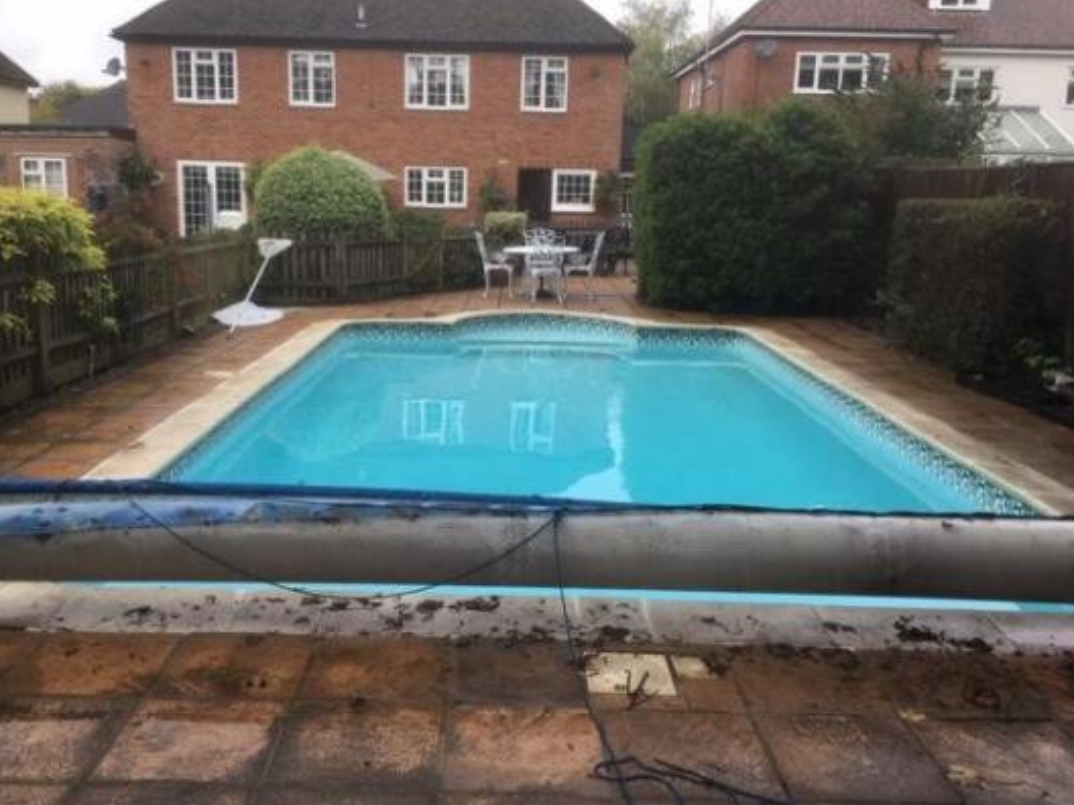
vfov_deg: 44.2
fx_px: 993
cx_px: 493
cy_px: 393
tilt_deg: -9.9
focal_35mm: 32
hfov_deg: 56.7
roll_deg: -1.8
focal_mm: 4.15
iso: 25
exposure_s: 1/104
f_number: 2.2
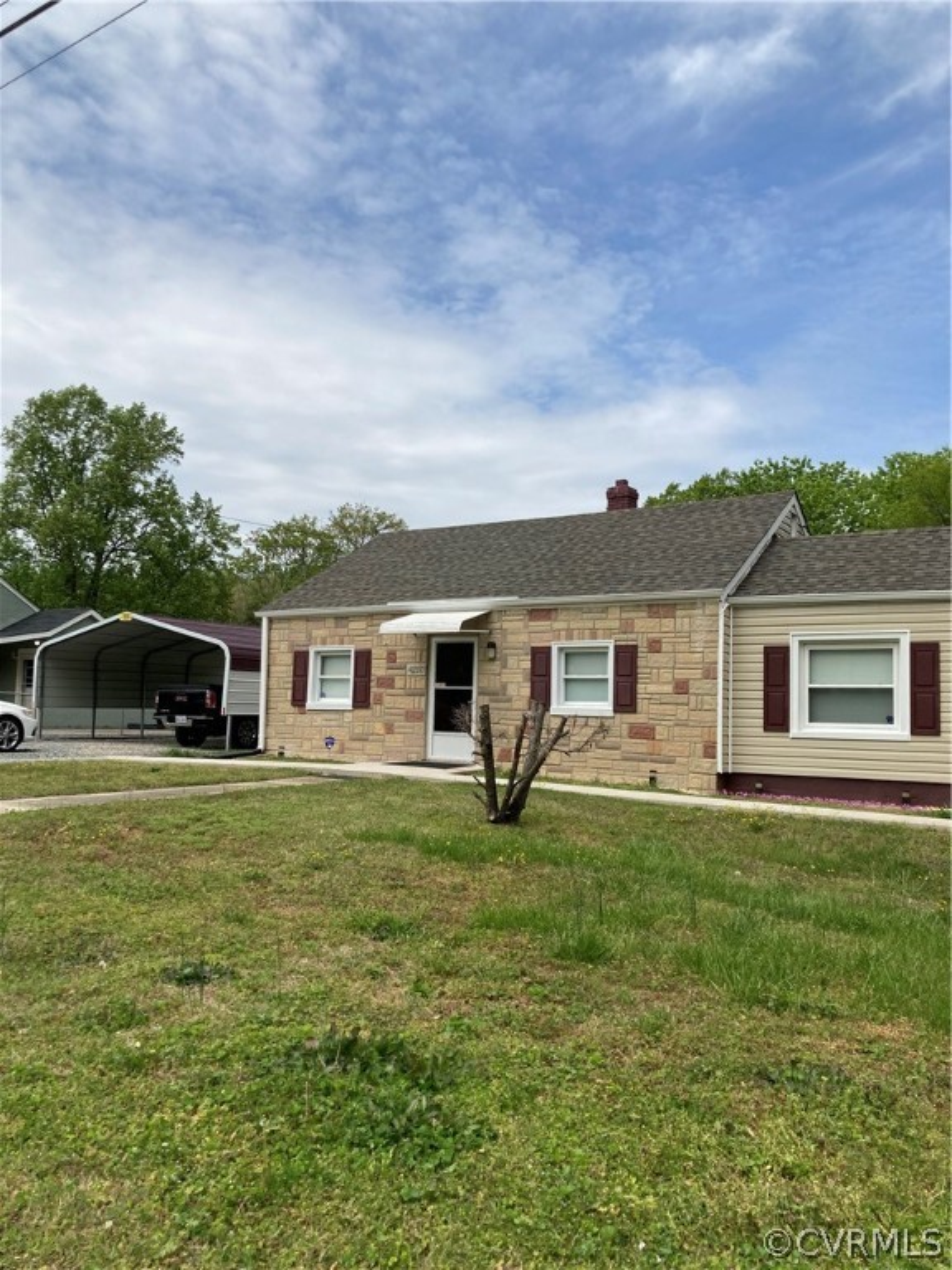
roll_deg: -2.6
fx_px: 1027
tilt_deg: +6.0
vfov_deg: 63.4
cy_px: 635
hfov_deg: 49.7
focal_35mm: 28
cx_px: 476
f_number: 1.8
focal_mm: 3.99
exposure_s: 1/3040
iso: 25
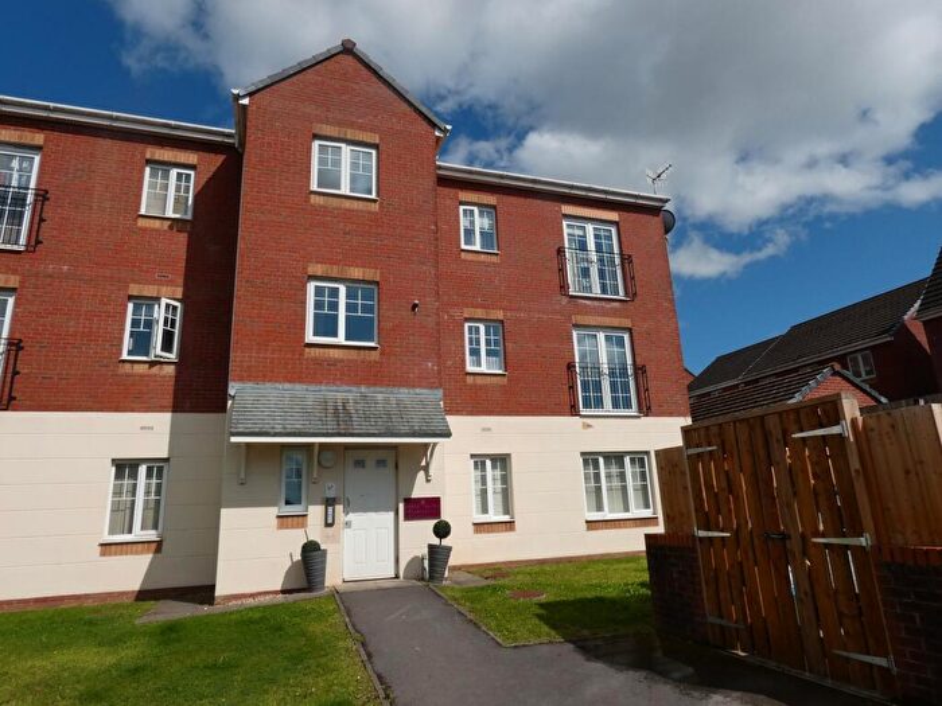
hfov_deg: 81.7
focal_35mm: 20
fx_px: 544
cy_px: 353
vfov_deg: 66.0
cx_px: 471
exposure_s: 1/1000
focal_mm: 3.6
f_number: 5.6
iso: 80
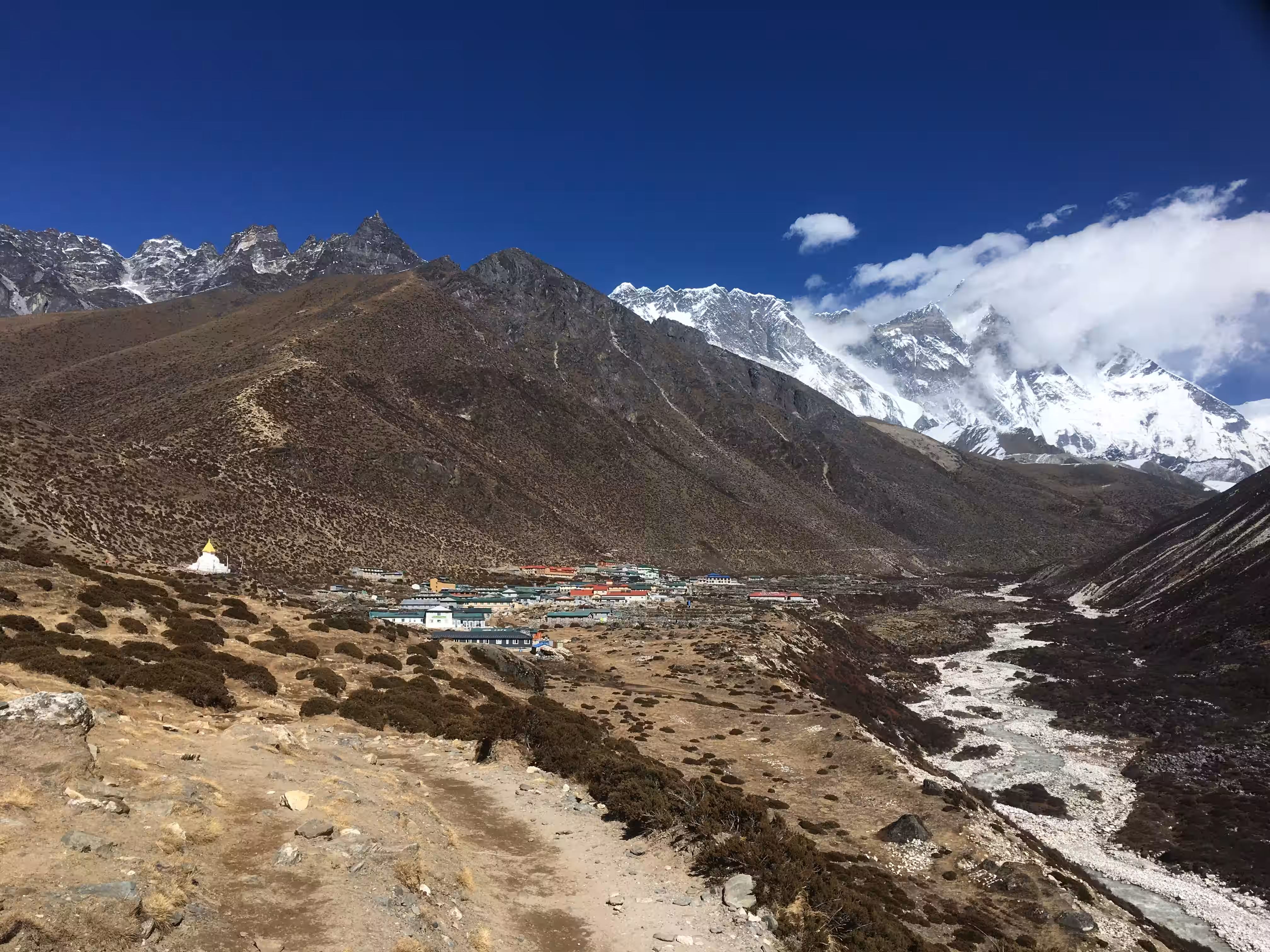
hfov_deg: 61.7
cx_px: 635
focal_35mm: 29
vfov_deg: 48.2
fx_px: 1064
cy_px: 476
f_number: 2.2
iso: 25
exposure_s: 1/2747
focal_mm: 4.15
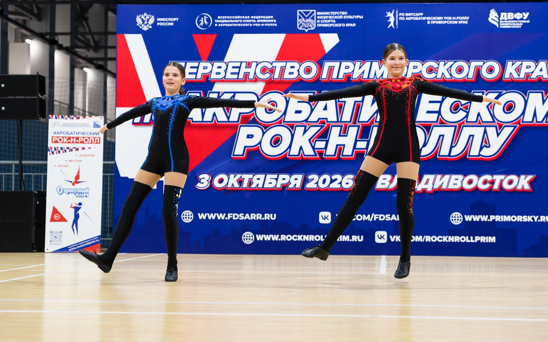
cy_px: 167
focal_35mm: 72
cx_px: 304
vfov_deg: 18.1
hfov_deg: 28.6
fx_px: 1075
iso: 2000
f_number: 2.8
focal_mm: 59.5
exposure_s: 1/500
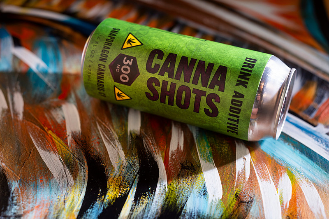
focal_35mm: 50
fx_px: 457
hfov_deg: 39.6
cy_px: 110
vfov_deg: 26.9
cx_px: 164
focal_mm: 50
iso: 400
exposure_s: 1/60
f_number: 4
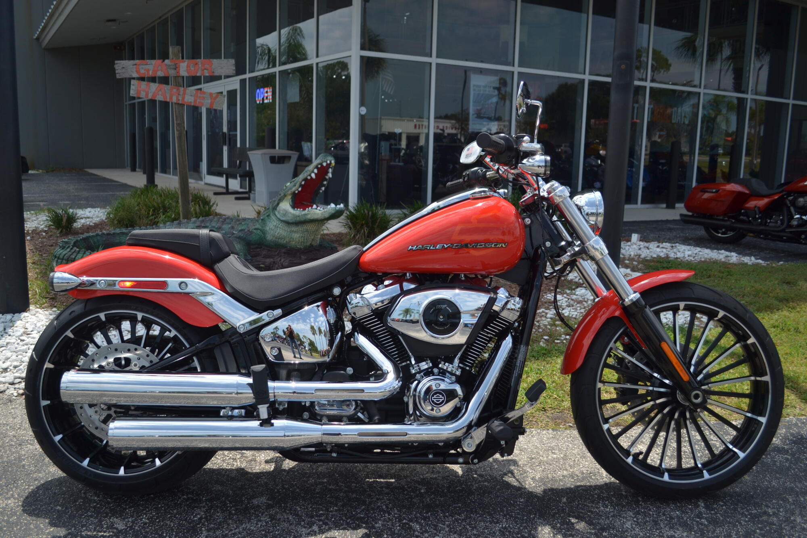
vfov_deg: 43.6
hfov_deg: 61.9
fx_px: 672
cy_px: 269
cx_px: 404
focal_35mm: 30
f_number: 3.8
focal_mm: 20
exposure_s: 1/800
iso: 100
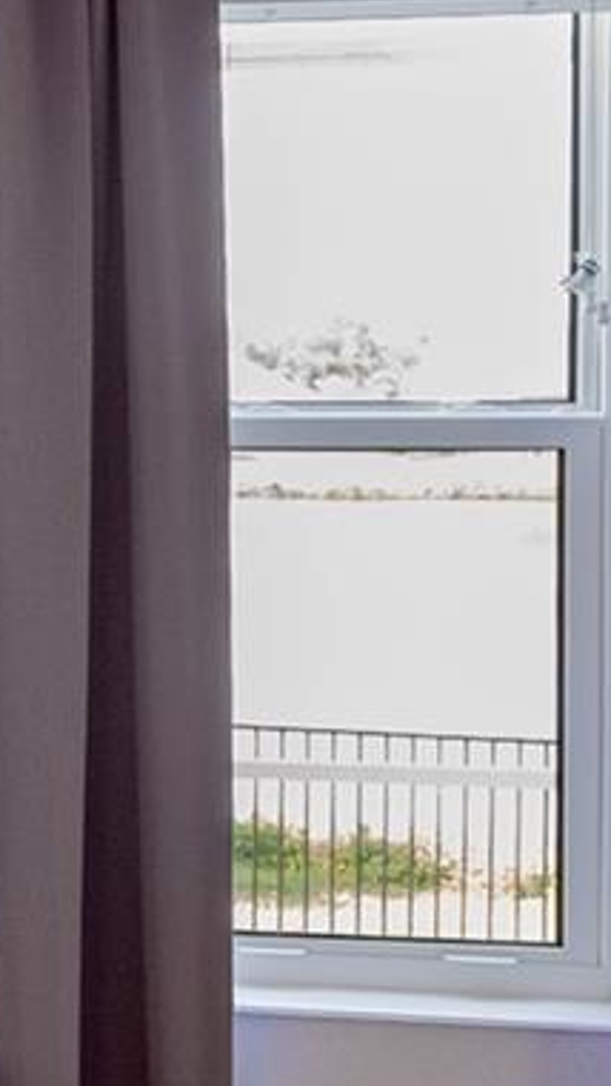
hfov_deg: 13.4
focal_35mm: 75
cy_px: 360
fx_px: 2158
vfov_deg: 28.0
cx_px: -682
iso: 2500
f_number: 4
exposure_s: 1/160
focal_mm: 17
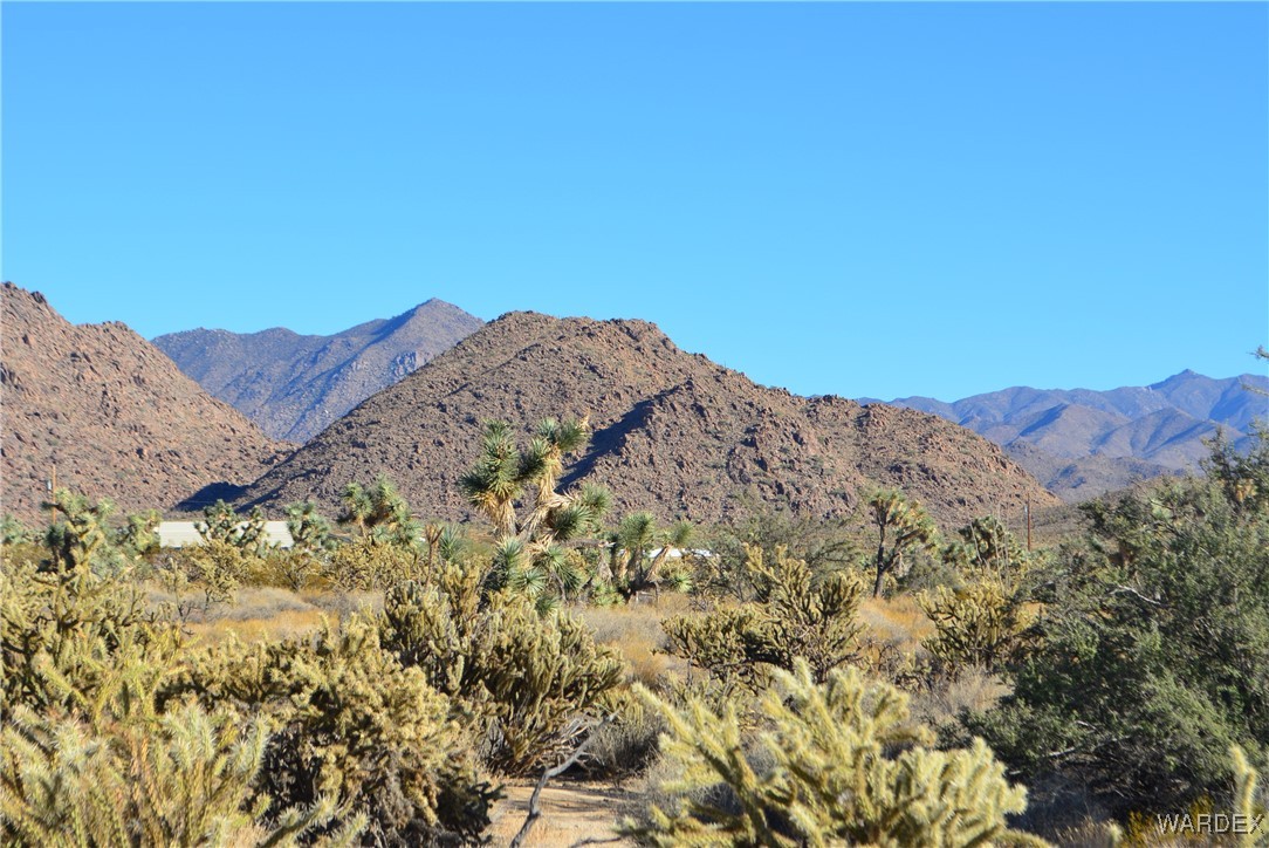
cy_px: 424
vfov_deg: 16.6
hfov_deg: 24.6
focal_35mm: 82
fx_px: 2910
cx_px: 634
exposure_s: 1/320
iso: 200
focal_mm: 55
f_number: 10
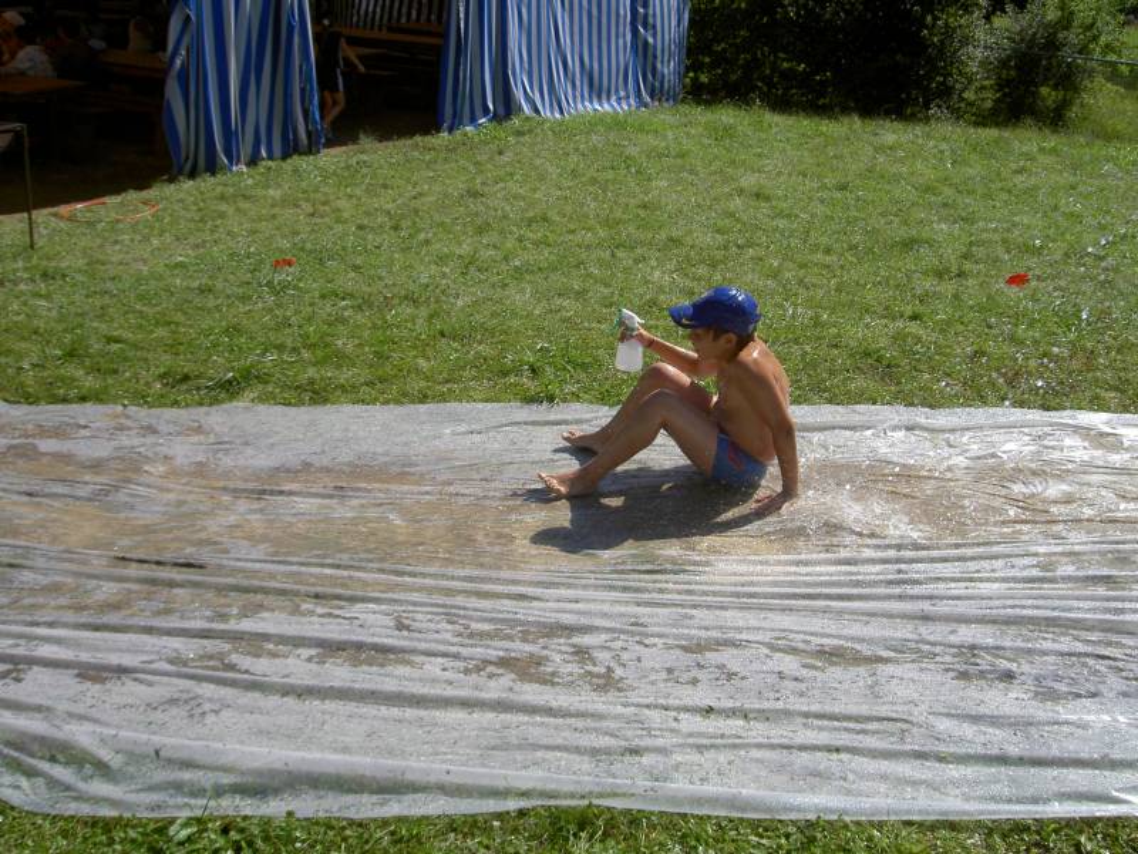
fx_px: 1282
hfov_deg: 47.9
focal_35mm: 39
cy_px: 427
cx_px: 569
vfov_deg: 36.8
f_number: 4.7
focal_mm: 8
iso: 100
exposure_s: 1/500
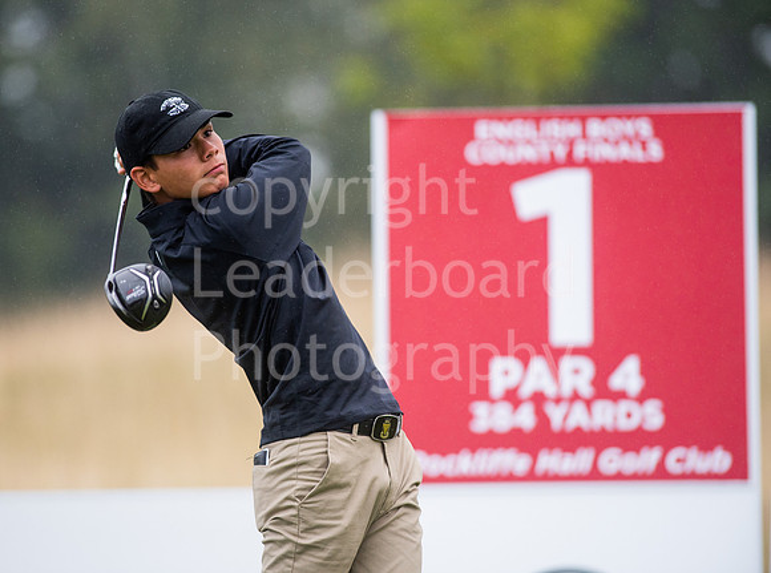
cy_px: 279
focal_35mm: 330
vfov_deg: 4.5
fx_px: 7331
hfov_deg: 6.0
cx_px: 331
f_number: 4
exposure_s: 1/1600
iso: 1000
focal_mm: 300
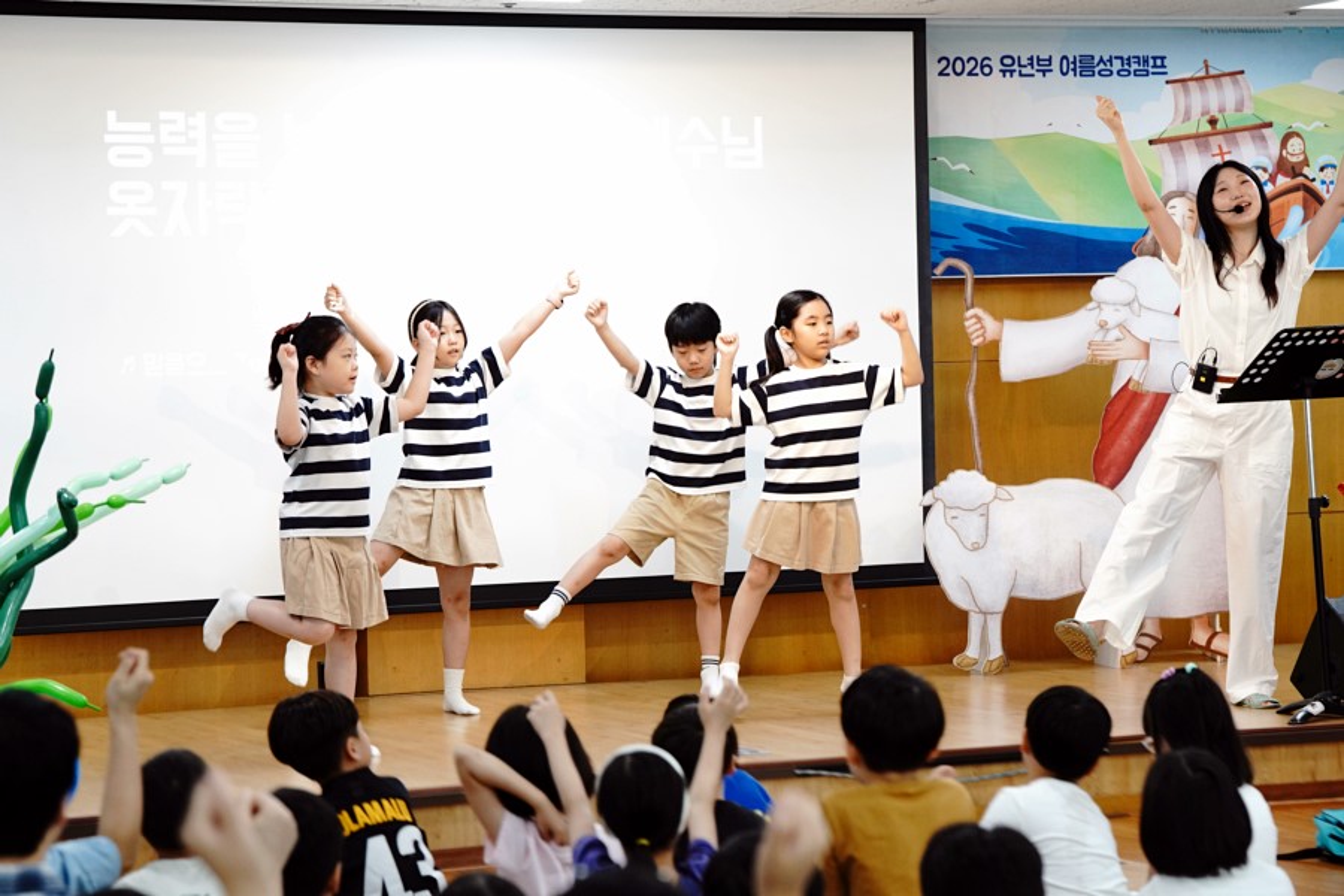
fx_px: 3994
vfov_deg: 12.8
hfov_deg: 19.1
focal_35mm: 107
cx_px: 672
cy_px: 448
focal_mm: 107
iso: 2000
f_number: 4.5
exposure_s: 1/160
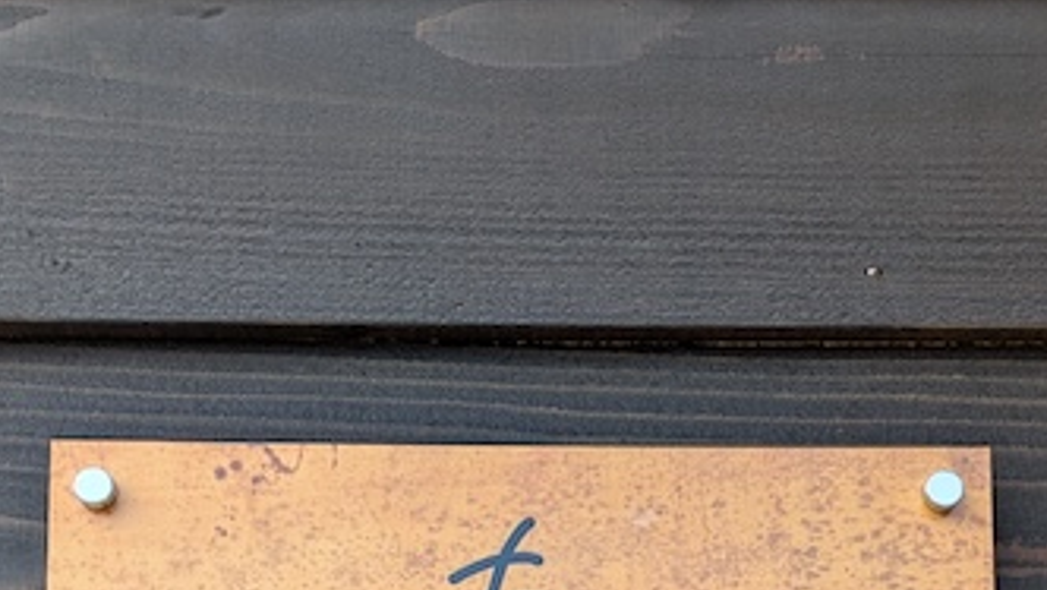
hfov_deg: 33.3
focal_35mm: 63
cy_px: 937
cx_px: 568
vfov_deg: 16.9
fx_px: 1750
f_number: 1.7
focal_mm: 4.53
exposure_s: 1/215
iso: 28
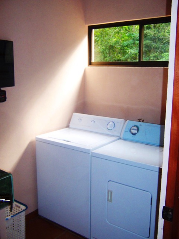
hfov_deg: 39.7
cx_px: 90
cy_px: 120
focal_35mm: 36
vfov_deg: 51.4
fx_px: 248
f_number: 2.4
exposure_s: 1/60
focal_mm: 5.6
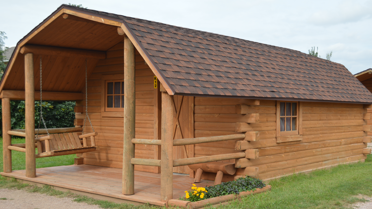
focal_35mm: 47
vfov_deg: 25.6
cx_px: 189
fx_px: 459
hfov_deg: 44.1
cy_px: 126
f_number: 5.6
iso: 110
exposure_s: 1/125
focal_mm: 29
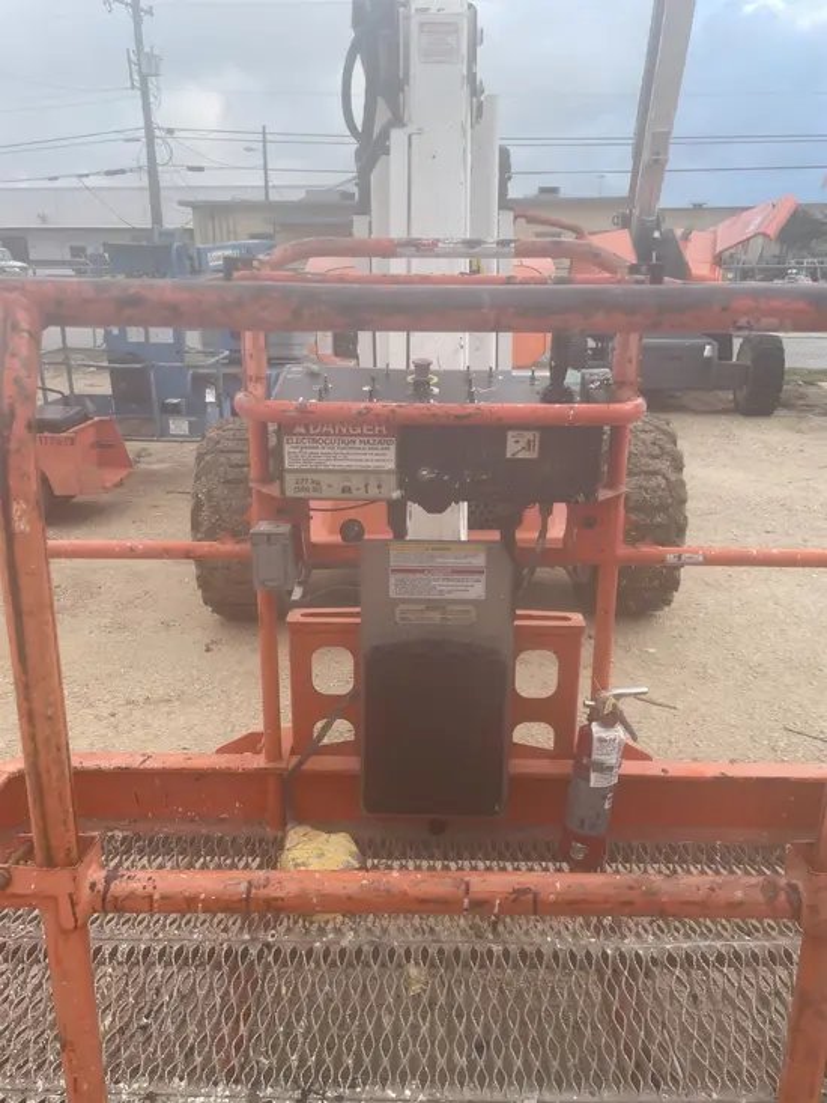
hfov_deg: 53.1
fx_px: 828
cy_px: 552
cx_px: 414
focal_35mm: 26
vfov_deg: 67.3
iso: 32
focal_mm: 4.2
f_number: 1.6
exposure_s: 1/690
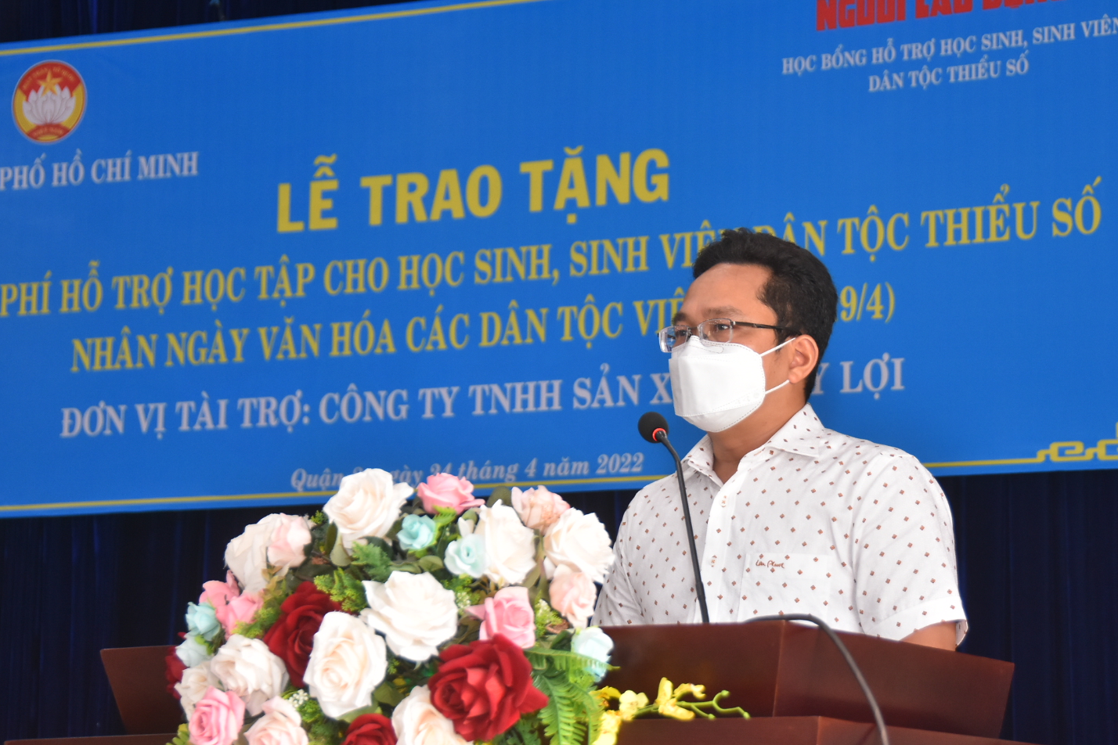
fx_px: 2906
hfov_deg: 21.8
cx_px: 627
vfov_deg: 14.6
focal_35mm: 94
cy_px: 390
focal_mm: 55
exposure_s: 1/125
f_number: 5
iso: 800
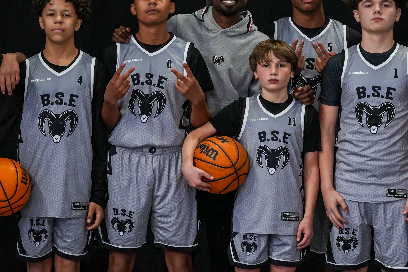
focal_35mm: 147
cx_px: 337
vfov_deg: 9.3
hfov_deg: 13.9
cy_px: 93
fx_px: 1666
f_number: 2.8
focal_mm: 70
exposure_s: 1/400
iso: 3200
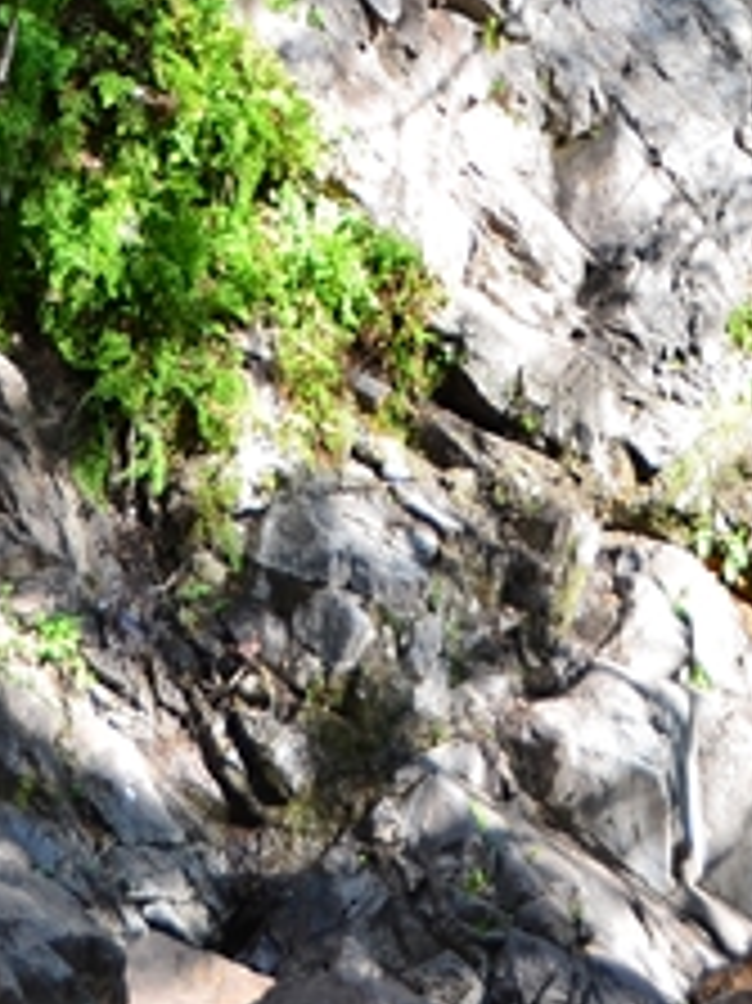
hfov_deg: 10.4
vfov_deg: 14.1
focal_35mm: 139
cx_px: 1000
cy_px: 32
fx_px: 4018
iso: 160
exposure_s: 1/60
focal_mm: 29
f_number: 4
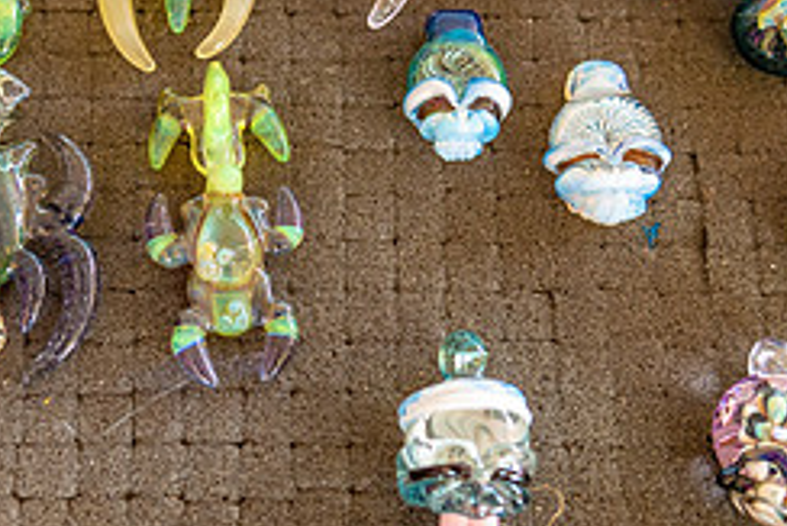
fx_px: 1662
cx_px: 168
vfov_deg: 18.0
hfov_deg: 26.2
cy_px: 298
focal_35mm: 76
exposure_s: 1/100
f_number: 2.8
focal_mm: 32
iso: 500
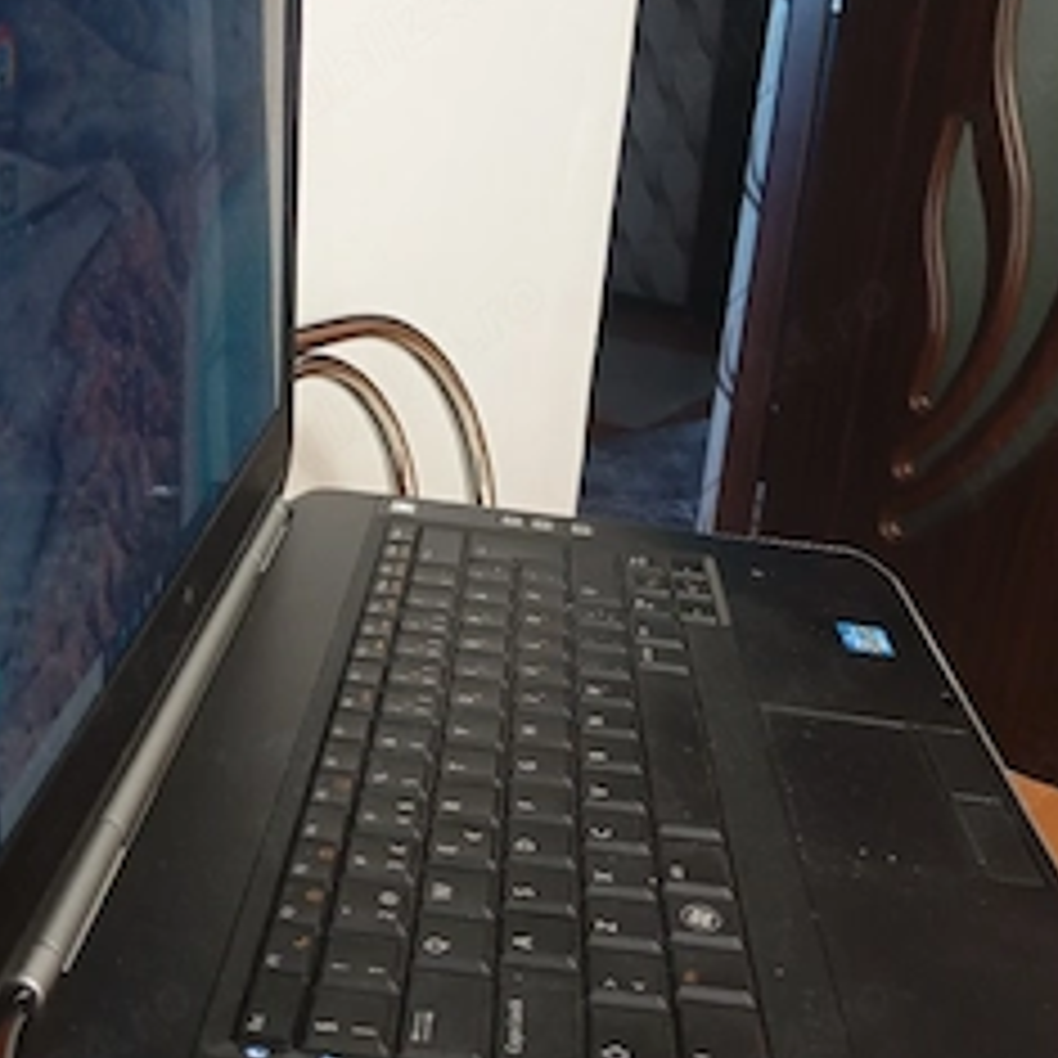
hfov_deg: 40.0
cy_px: 437
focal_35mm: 42
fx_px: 1452
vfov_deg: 39.9
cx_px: 486
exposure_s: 1/33.3
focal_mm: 4.22
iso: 1078
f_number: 1.8
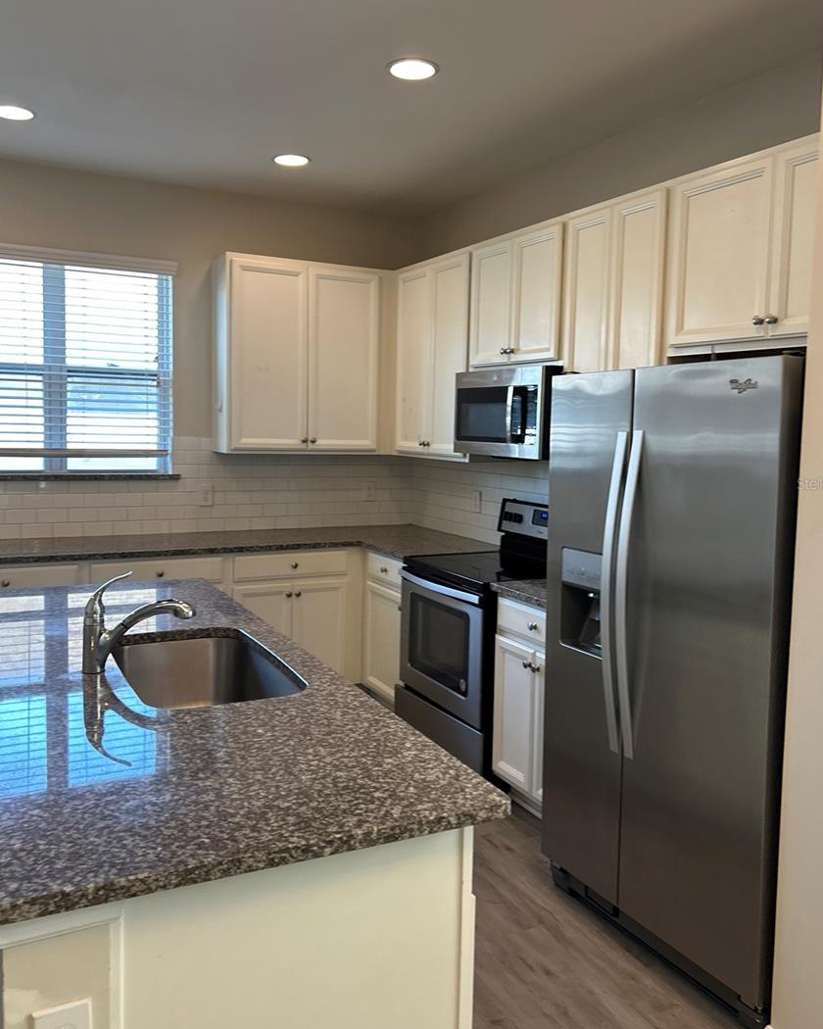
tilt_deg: -5.3
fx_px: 883
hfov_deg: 50.0
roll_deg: -1.1
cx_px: 425
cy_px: 483
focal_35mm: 29
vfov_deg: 60.4
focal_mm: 5.7
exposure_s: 1/60
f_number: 1.5
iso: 80
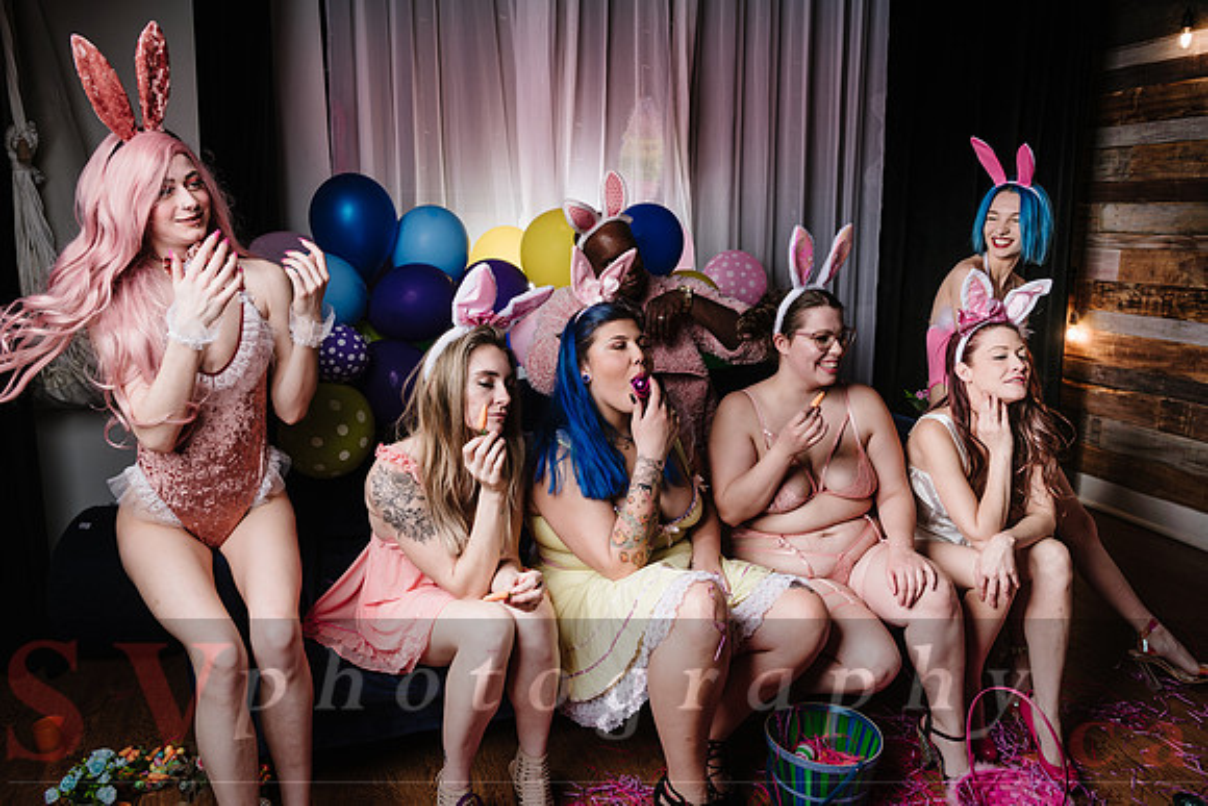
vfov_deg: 48.0
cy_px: 403
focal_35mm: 27
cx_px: 604
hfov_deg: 67.4
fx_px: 906
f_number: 4.5
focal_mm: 27
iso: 64
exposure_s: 1/200
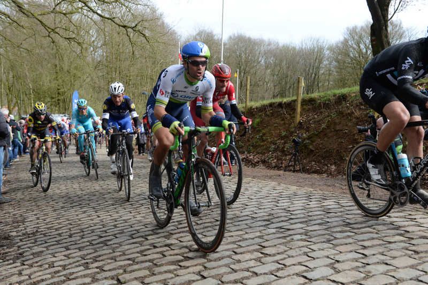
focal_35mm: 36
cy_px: 142
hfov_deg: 53.2
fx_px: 428
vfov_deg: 36.8
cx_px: 214
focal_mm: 36
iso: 400
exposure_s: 1/800
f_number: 5
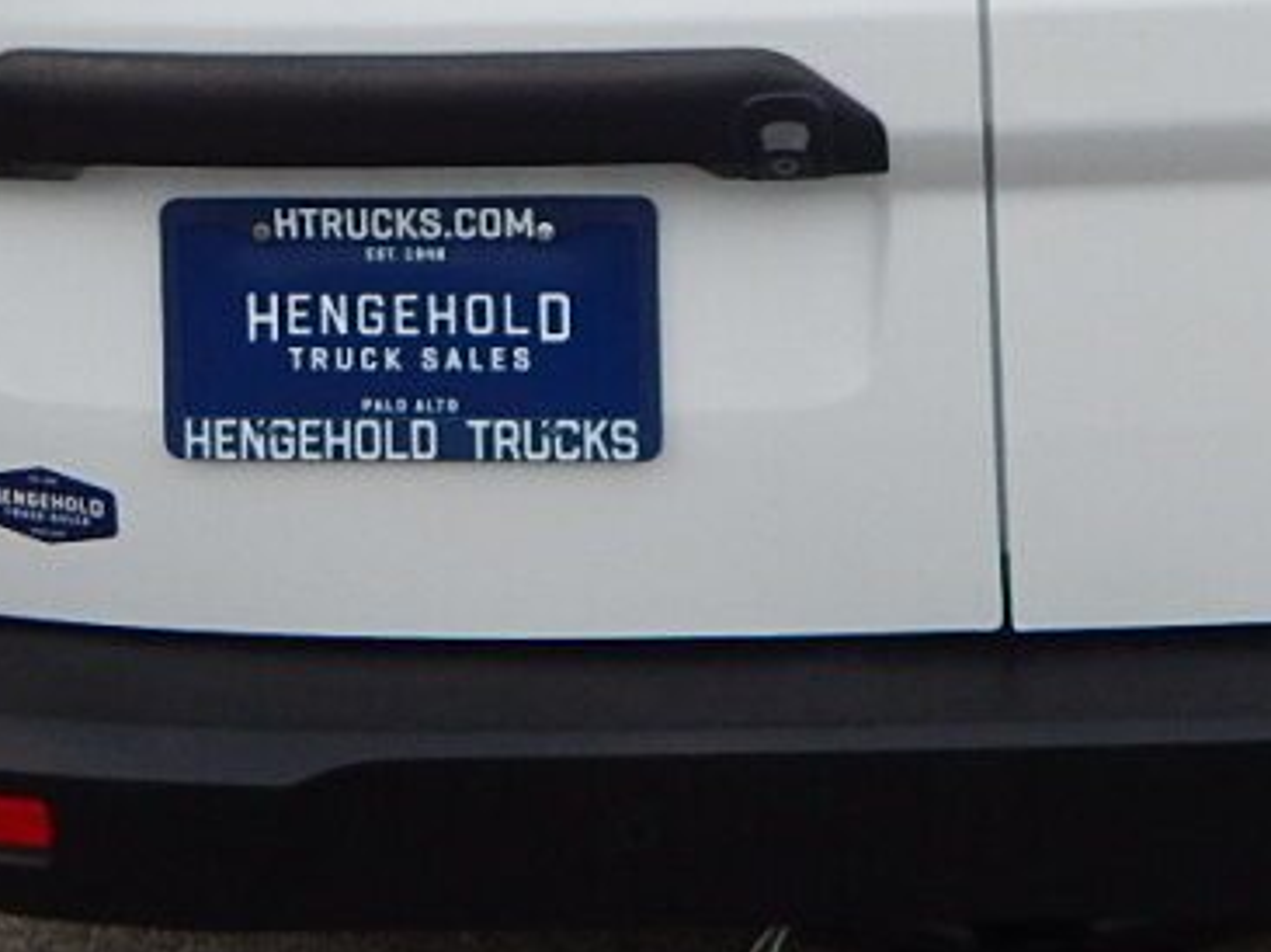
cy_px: -320
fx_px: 2825
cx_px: 861
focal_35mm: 77
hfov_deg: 25.2
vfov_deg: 17.8
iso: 125
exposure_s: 1/640
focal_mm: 4
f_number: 3
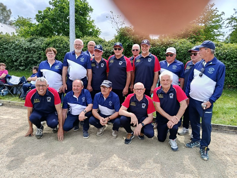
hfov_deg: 71.6
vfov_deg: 56.8
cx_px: 118
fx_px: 164
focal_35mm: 24
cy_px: 89
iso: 50
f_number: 1.7
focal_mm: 5.24
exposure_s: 1/249
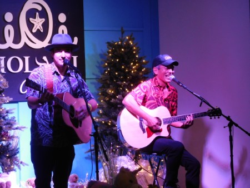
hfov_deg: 14.1
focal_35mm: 140
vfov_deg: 10.6
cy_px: 94
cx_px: 125
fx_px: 1012
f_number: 5.1
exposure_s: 1/30
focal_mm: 25
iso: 450
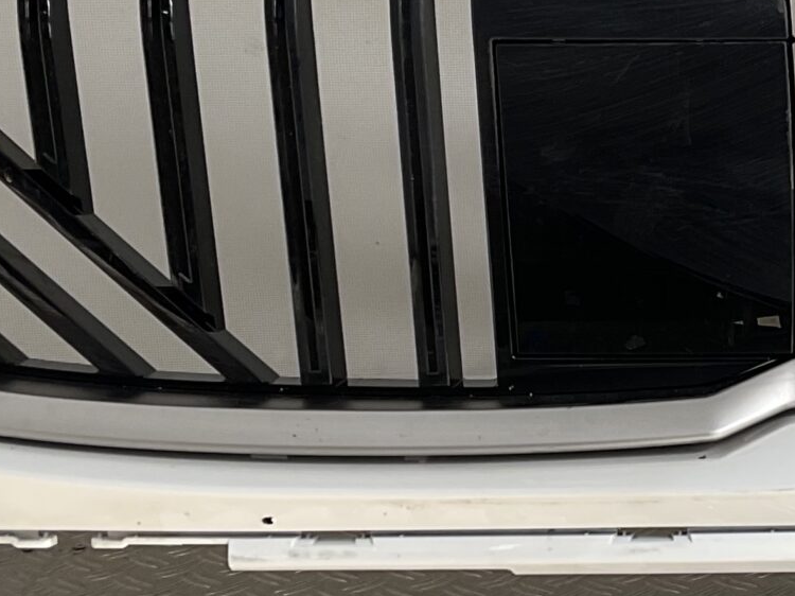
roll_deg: -0.3
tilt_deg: -14.9
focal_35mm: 99
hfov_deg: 19.1
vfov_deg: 14.9
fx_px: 2273
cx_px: 855
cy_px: 378
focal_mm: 3
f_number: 1.8
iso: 16
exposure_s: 1/613
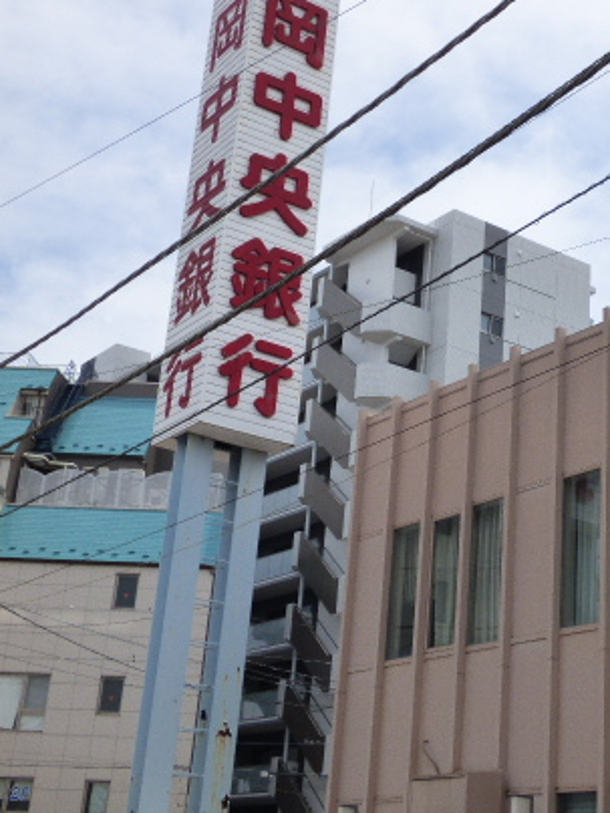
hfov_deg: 25.2
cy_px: 346
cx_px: 499
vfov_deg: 33.7
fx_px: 1339
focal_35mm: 57
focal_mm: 6.47
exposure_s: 1/1300
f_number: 3.5
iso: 160
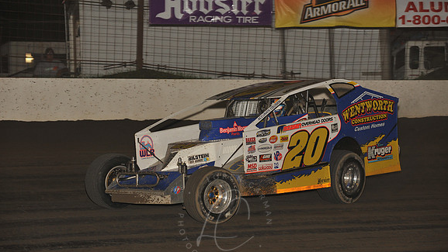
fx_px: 1687
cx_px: 224
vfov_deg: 8.6
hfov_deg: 15.1
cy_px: 149
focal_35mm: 142
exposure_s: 1/320
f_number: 6.3
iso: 800
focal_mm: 135
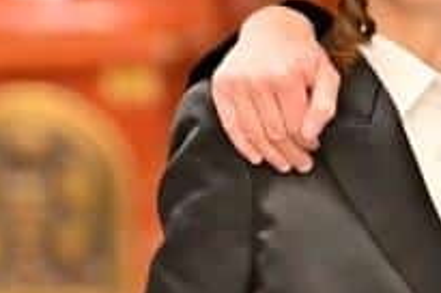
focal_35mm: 1387
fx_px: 16964
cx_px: 648
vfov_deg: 1.0
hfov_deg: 1.5
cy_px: -120
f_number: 2.8
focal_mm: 185
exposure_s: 1/400
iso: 640
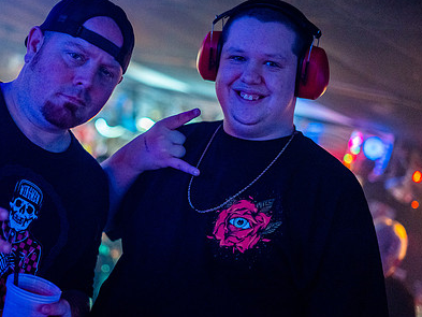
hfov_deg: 27.2
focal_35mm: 71
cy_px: 169
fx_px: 866
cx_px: 139
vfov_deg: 20.7
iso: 4000
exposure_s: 1/160
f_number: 1.8
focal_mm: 50
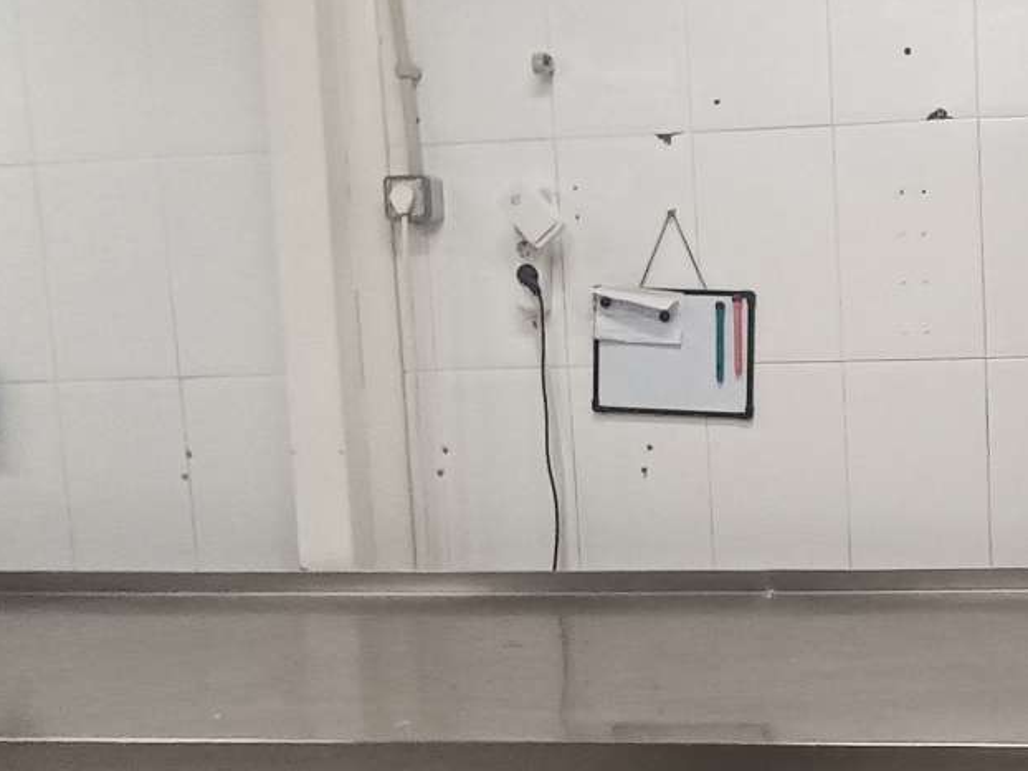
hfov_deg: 40.3
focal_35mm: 41
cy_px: 393
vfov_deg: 35.1
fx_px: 1217
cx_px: 1021
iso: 503
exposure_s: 1/50
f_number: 2.2
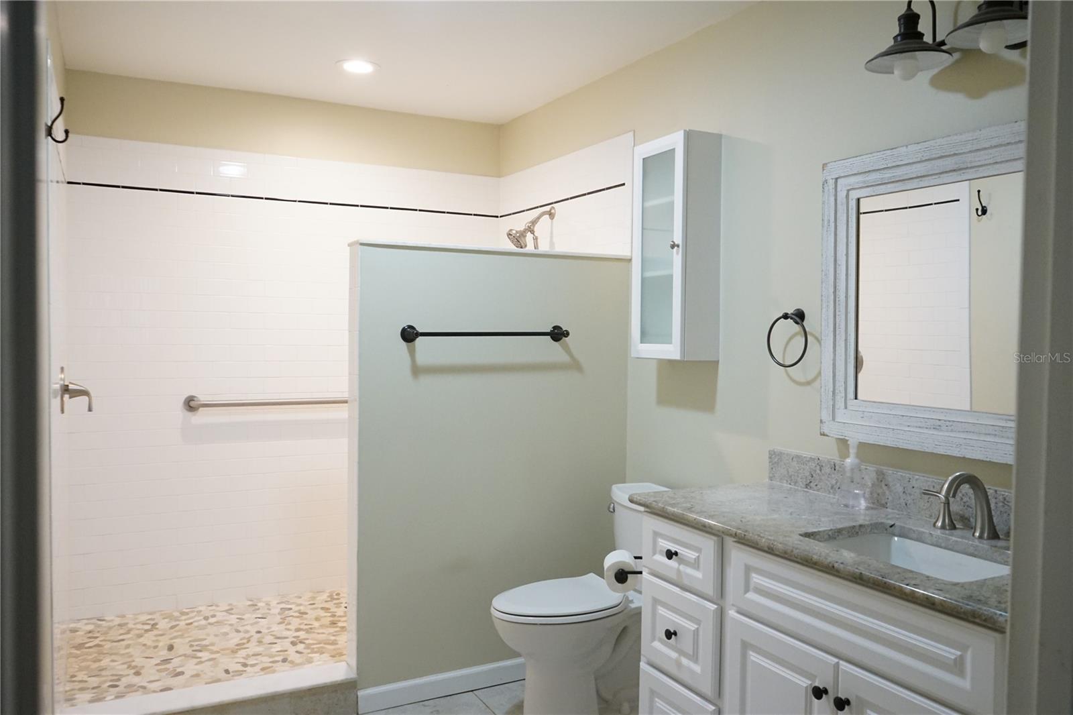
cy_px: 358
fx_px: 834
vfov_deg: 46.4
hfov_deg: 65.5
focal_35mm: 28
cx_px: 536
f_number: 6.3
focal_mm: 28
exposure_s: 1/60
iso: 4000
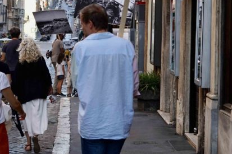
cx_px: 99
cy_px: -20
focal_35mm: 124
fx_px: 799
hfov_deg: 16.5
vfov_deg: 10.9
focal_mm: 50
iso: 100
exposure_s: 1/160
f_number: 4
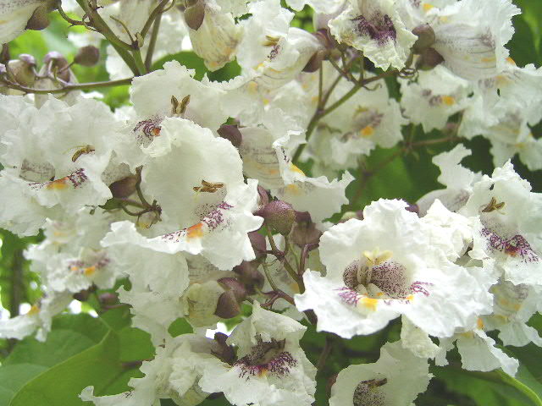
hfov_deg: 51.4
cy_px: 203
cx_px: 271
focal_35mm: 36
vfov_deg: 39.7
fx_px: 564
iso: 50
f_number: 2.8
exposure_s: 1/192
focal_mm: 5.6
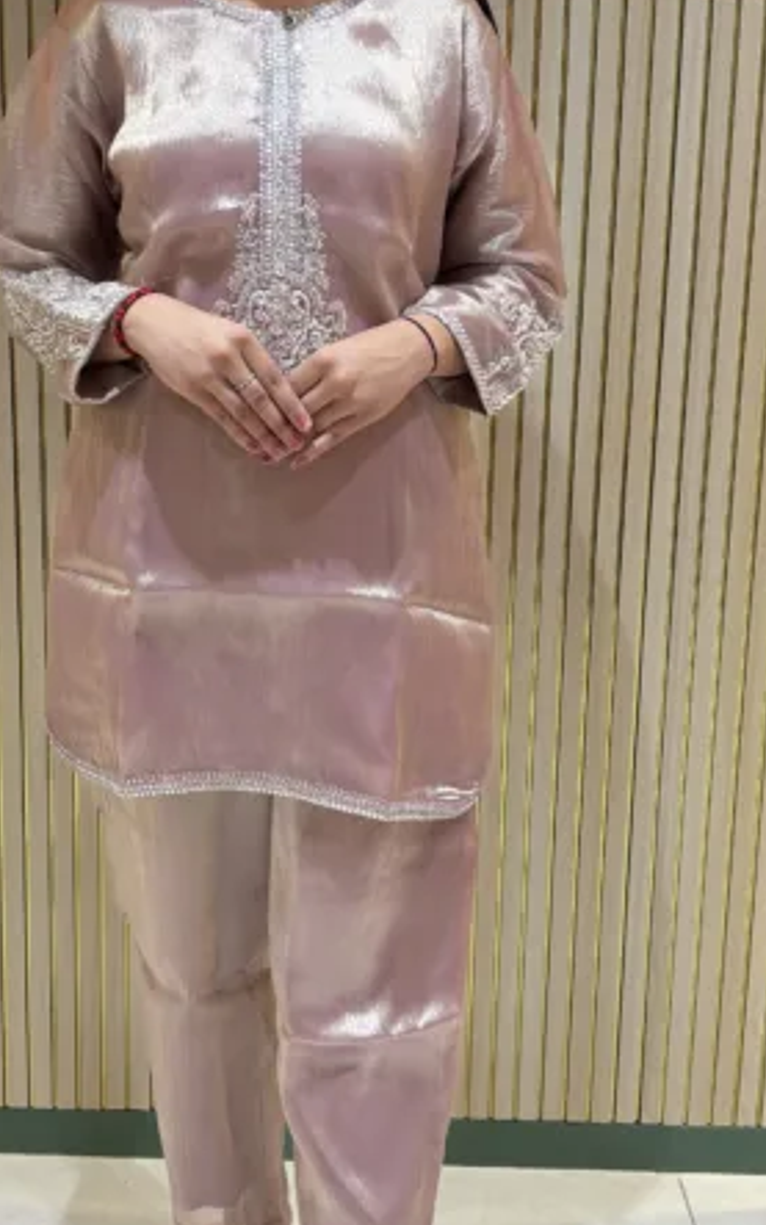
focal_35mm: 56
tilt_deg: -14.3
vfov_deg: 36.3
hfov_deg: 23.1
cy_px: 610
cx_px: 296
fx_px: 1870
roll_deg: -0.5
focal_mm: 5.96
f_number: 1.6
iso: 50
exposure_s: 1/122
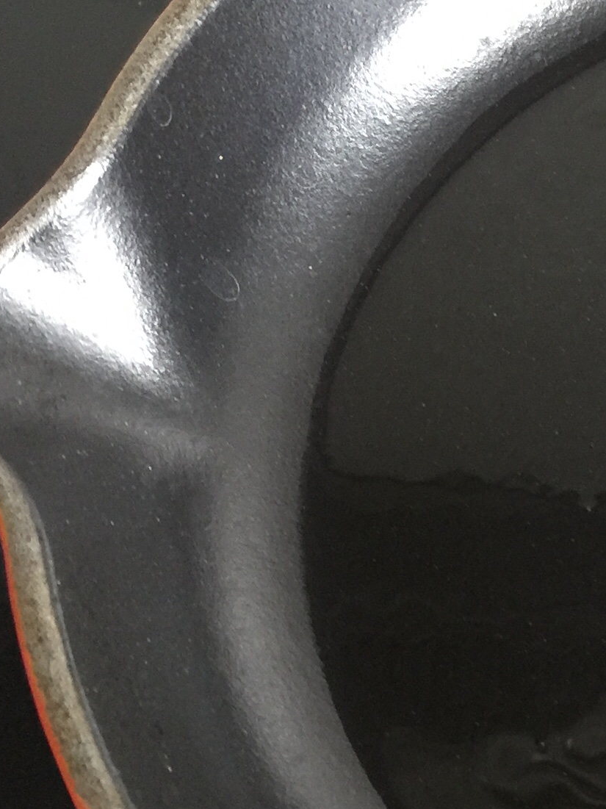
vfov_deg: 22.7
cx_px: 864
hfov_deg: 16.0
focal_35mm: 86
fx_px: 2009
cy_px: 500
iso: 125
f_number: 2.2
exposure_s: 1/10
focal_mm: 4.15
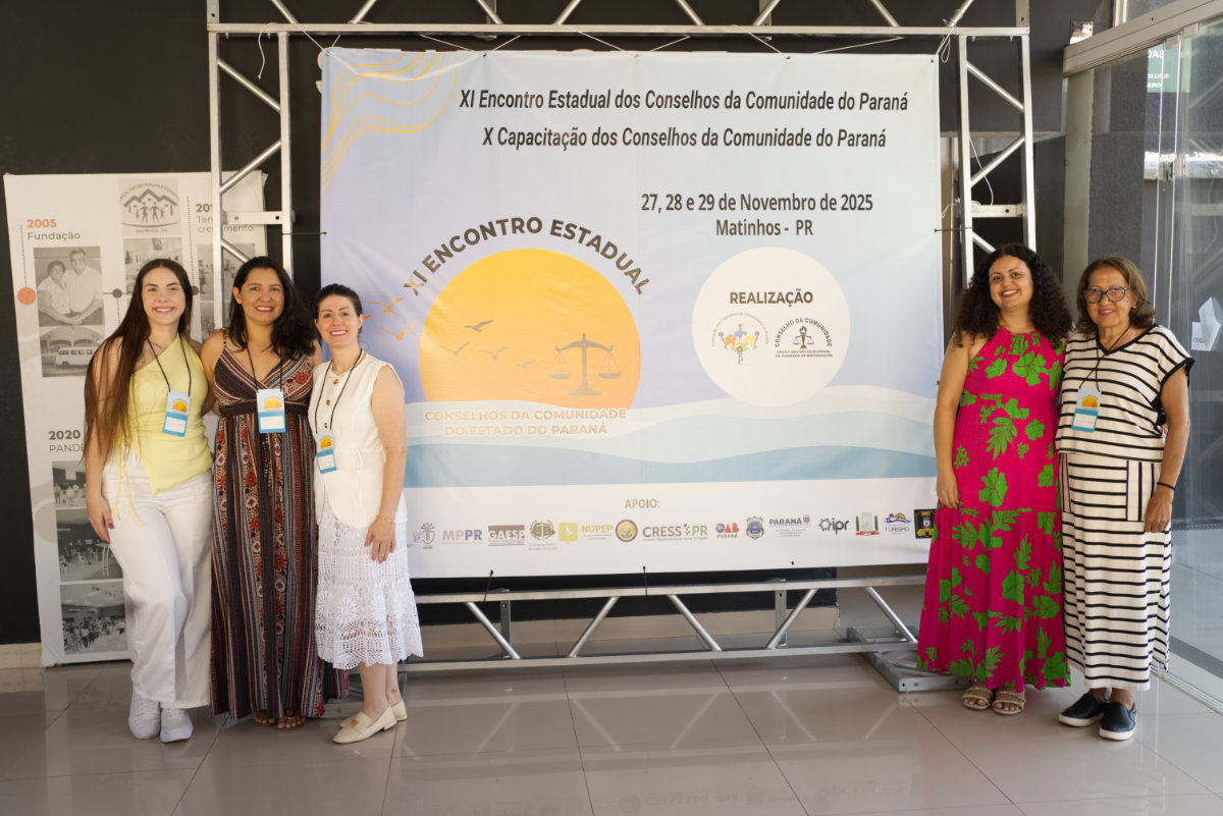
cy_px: 408
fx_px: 1189
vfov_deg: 37.9
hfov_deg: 54.4
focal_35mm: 35
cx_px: 612
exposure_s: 1/100
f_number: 4
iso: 320
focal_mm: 35
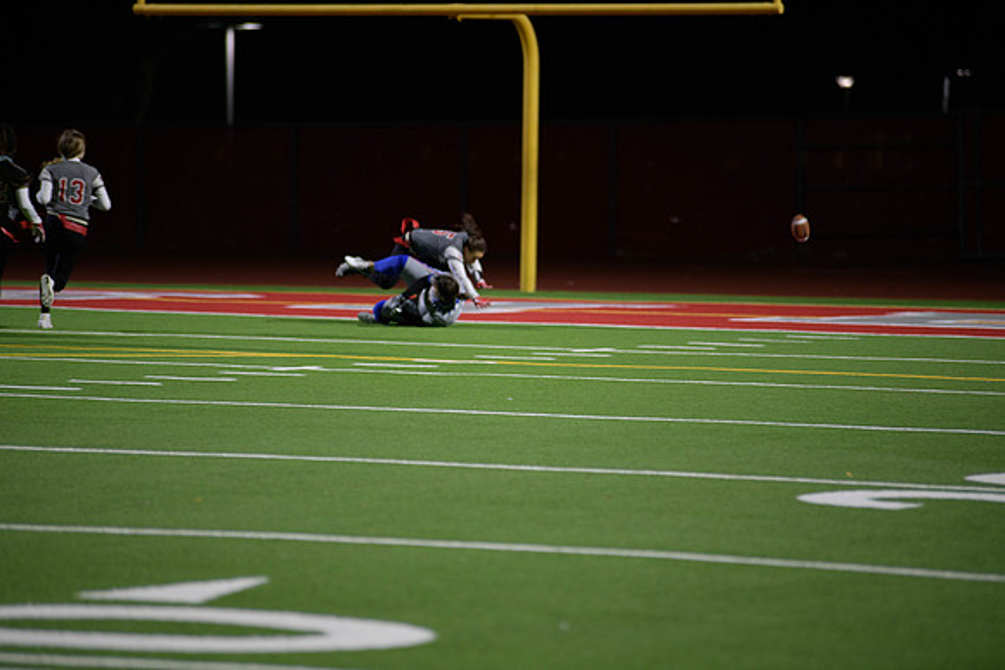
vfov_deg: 6.9
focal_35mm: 200
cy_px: 335
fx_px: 5584
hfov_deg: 10.3
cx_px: 502
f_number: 2.8
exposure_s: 1/200
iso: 900
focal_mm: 200
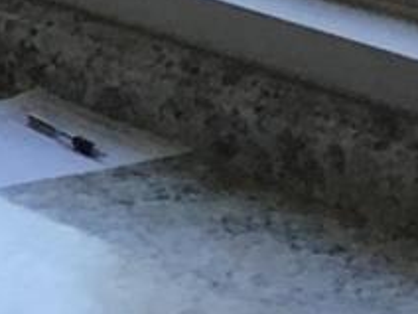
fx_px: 2826
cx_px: -197
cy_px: -470
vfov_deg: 6.1
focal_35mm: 234
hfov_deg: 8.3
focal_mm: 3.3
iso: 25
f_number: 2.4
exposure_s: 1/40
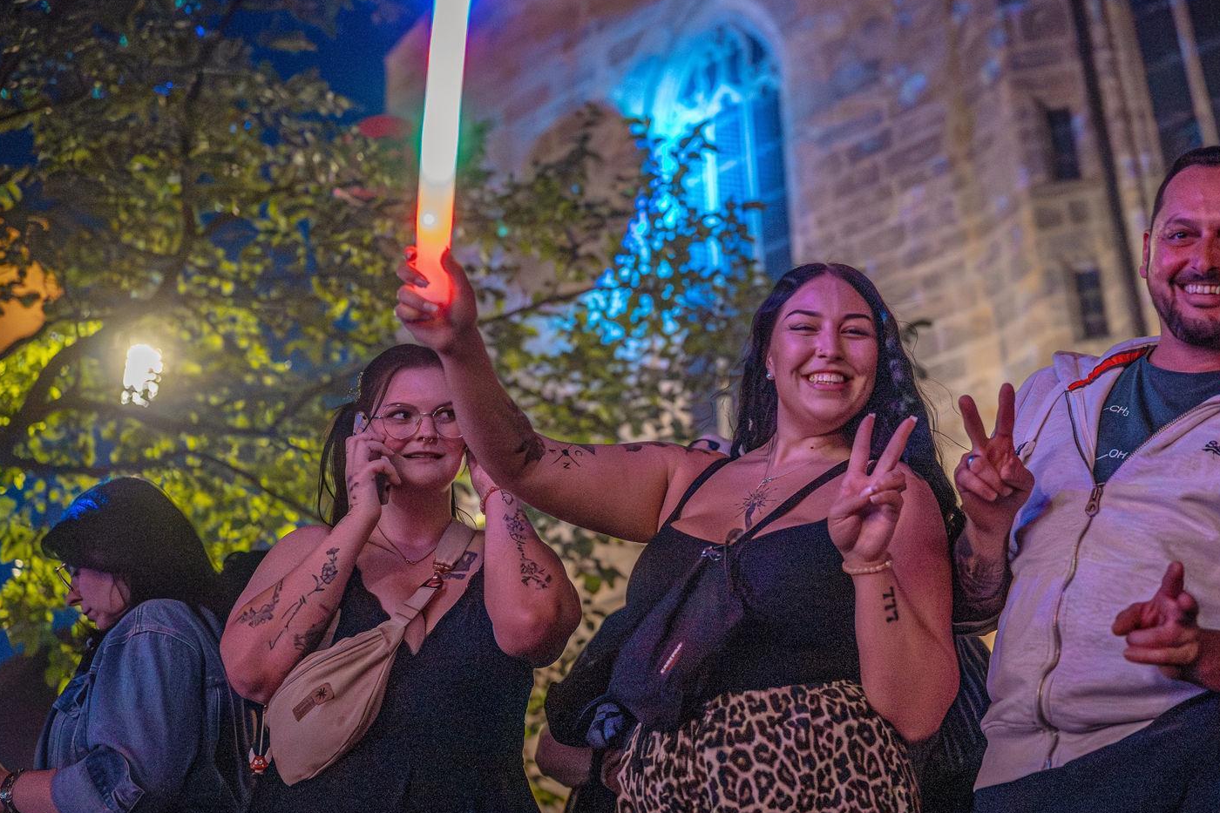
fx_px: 1626
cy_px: 377
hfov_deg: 40.7
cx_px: 786
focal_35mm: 48
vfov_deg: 28.1
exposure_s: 1/160
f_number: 2
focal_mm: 35
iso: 25600
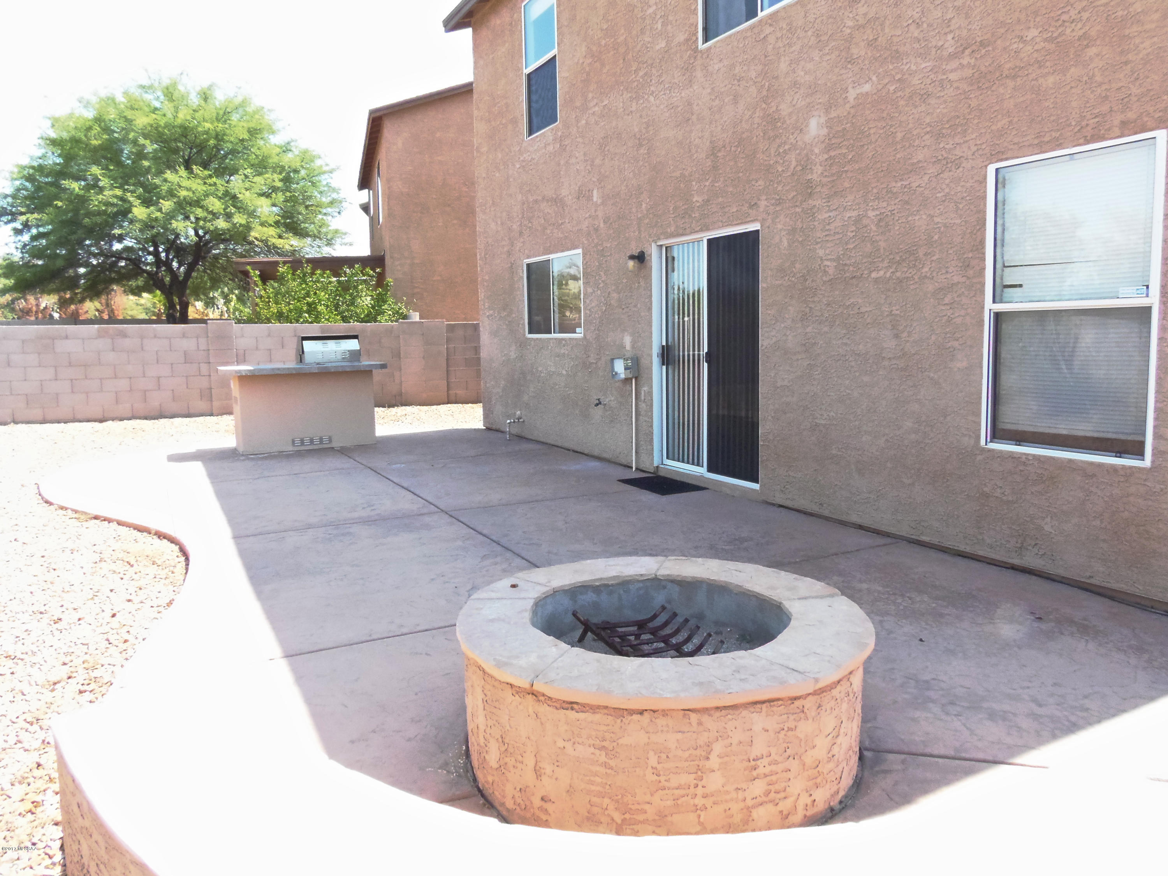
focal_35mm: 24
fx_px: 810
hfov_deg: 71.6
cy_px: 438
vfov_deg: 56.8
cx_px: 584
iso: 400
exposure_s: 1/400
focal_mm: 4.3
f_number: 5.5
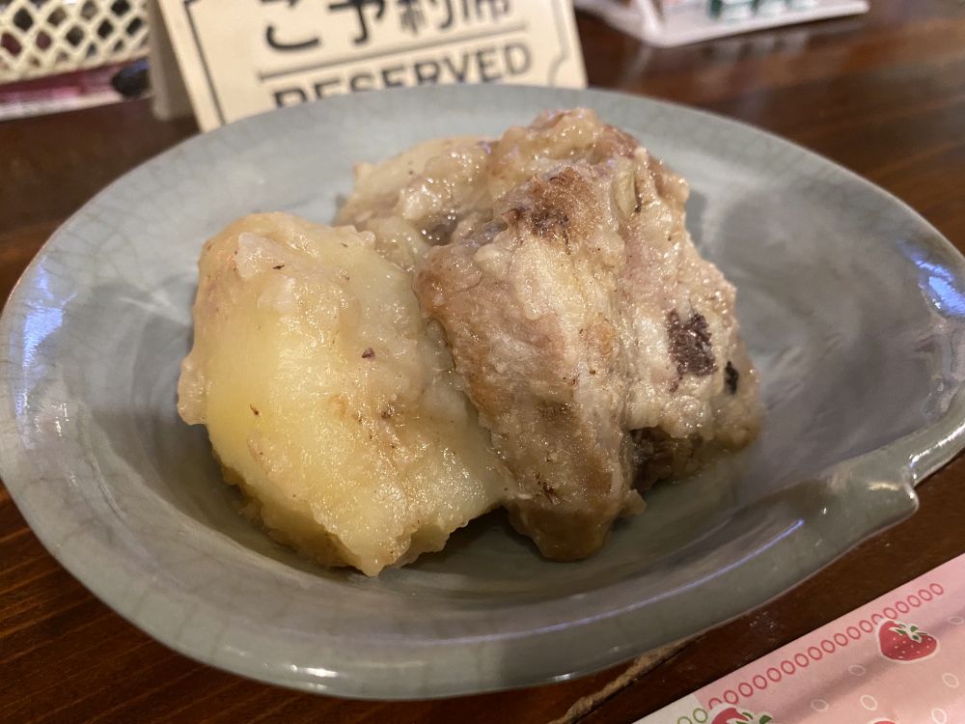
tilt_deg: -40.1
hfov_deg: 67.3
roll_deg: -3.6
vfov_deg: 53.1
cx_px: 482
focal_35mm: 26
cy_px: 362
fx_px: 725
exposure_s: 1/30
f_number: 1.8
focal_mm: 4.25
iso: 500
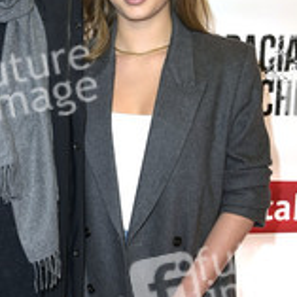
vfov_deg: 22.1
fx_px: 757
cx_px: 55
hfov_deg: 21.9
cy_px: 185
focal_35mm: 78
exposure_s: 1/100
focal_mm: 36
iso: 500
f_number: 5.6
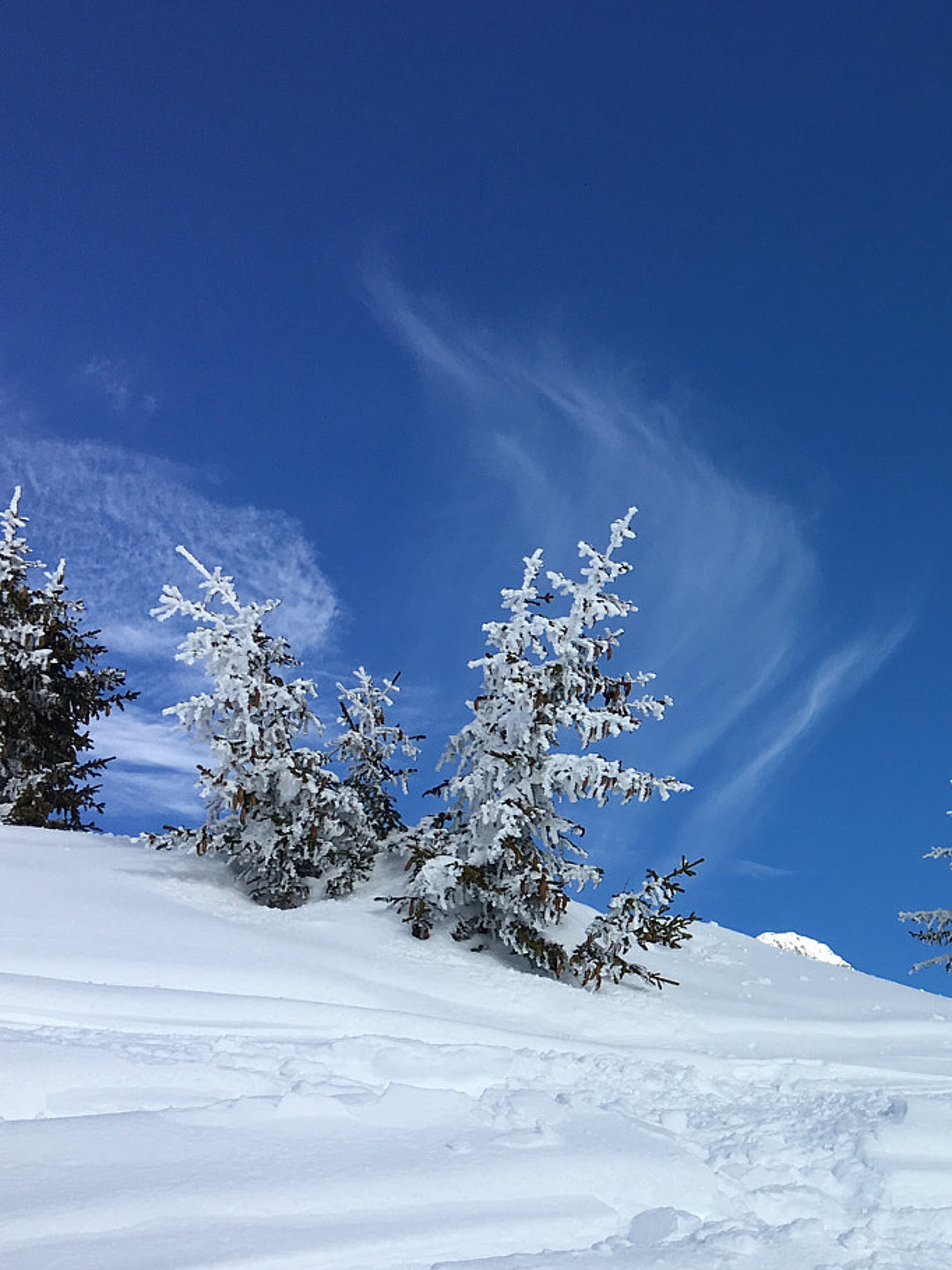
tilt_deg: +23.5
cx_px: 994
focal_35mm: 51
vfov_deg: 37.3
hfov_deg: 26.7
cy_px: 793
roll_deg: +1.8
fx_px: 1871
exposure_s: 1/2849
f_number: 2.2
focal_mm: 4.15
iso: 25
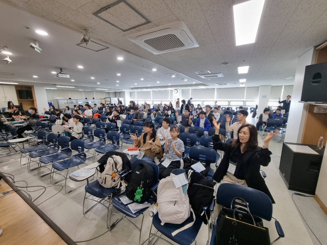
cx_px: 164
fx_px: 123
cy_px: 122
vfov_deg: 89.9
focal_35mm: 13
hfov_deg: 106.2
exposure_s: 1/60
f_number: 2.2
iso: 200
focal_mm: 2.2
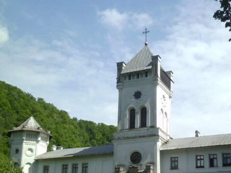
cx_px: 156
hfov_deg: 35.2
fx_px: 360
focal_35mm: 54
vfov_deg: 26.7
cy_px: 129
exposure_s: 1/250
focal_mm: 6.42
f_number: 8.7
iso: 100
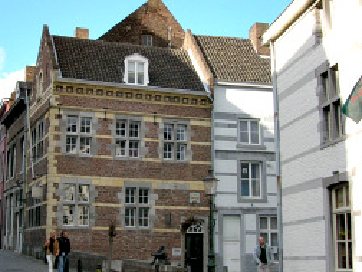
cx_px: 129
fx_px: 565
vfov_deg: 27.0
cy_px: 141
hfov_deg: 35.3
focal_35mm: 54
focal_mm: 5.7
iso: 50
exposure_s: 1/147
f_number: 4.9
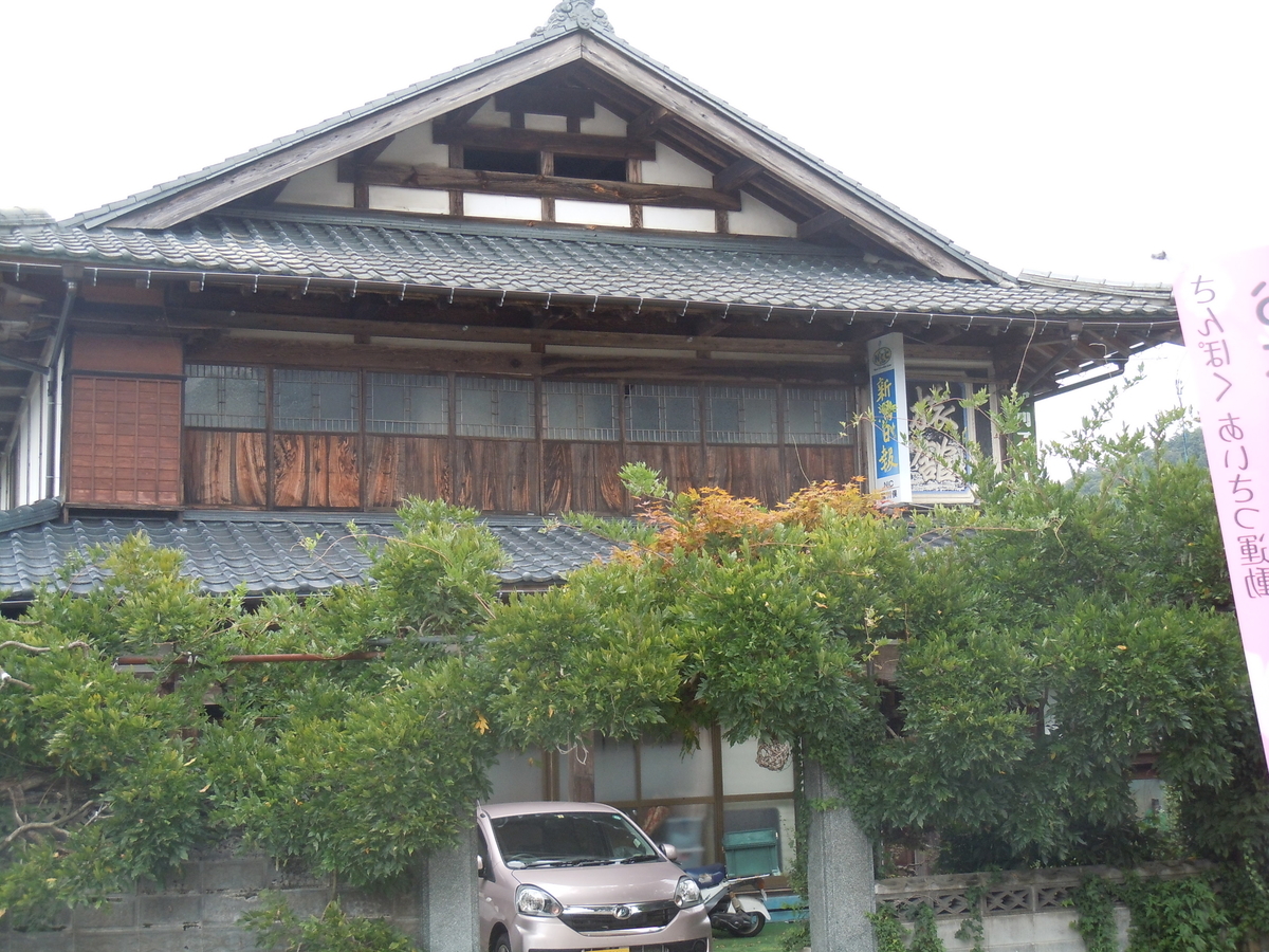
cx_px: 634
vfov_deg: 28.0
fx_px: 1906
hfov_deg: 36.8
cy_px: 476
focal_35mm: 52
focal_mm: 9.3
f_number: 3.9
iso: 200
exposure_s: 1/250
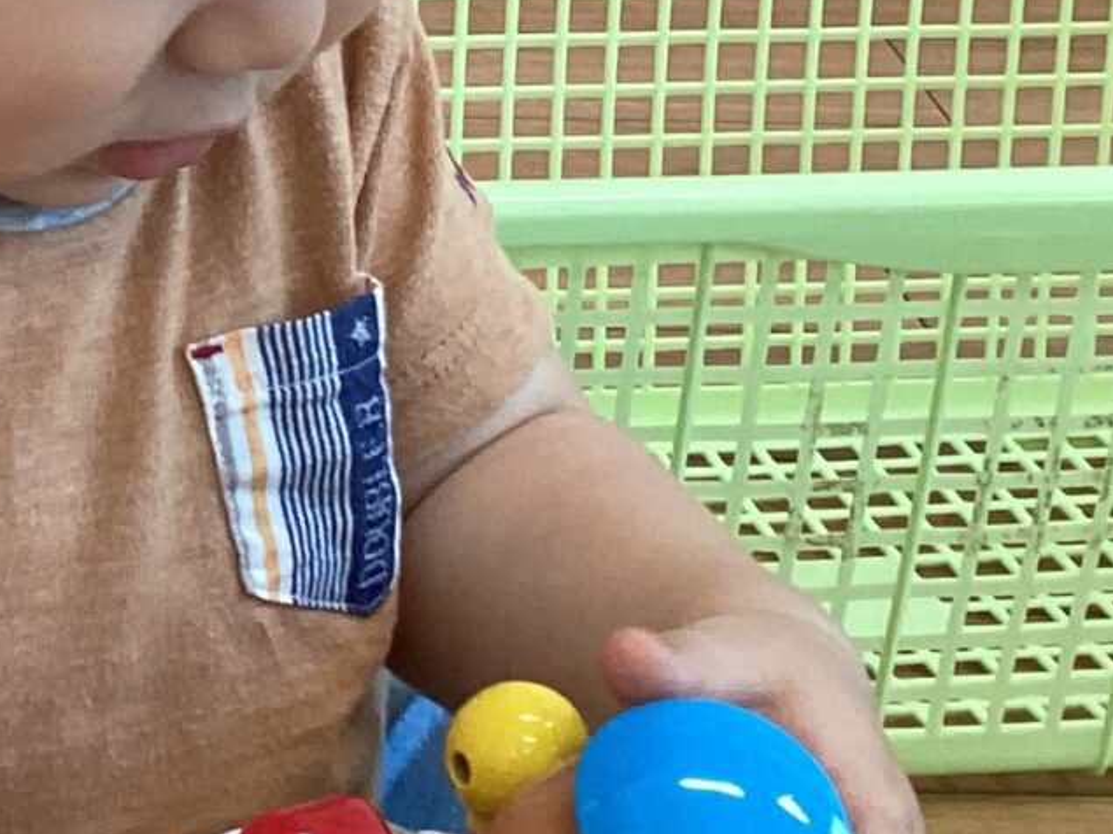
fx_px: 4018
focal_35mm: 125
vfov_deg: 11.9
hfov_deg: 15.5
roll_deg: -1.4
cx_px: 0
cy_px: 371
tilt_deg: -22.1
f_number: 2.4
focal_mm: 3.3
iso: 100
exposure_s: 1/60
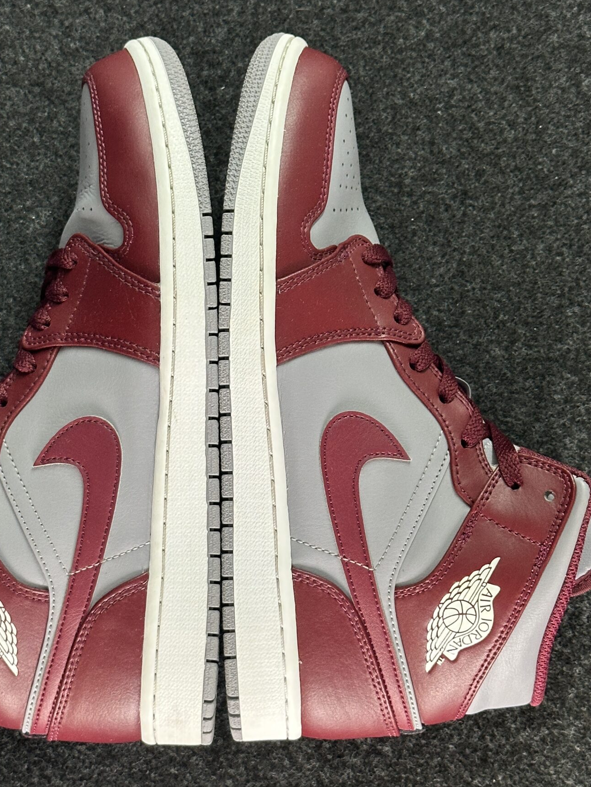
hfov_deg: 20.7
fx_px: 1616
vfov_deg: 27.4
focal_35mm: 71
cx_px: 227
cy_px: 433
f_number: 1.78
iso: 200
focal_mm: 6.86
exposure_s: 1/34
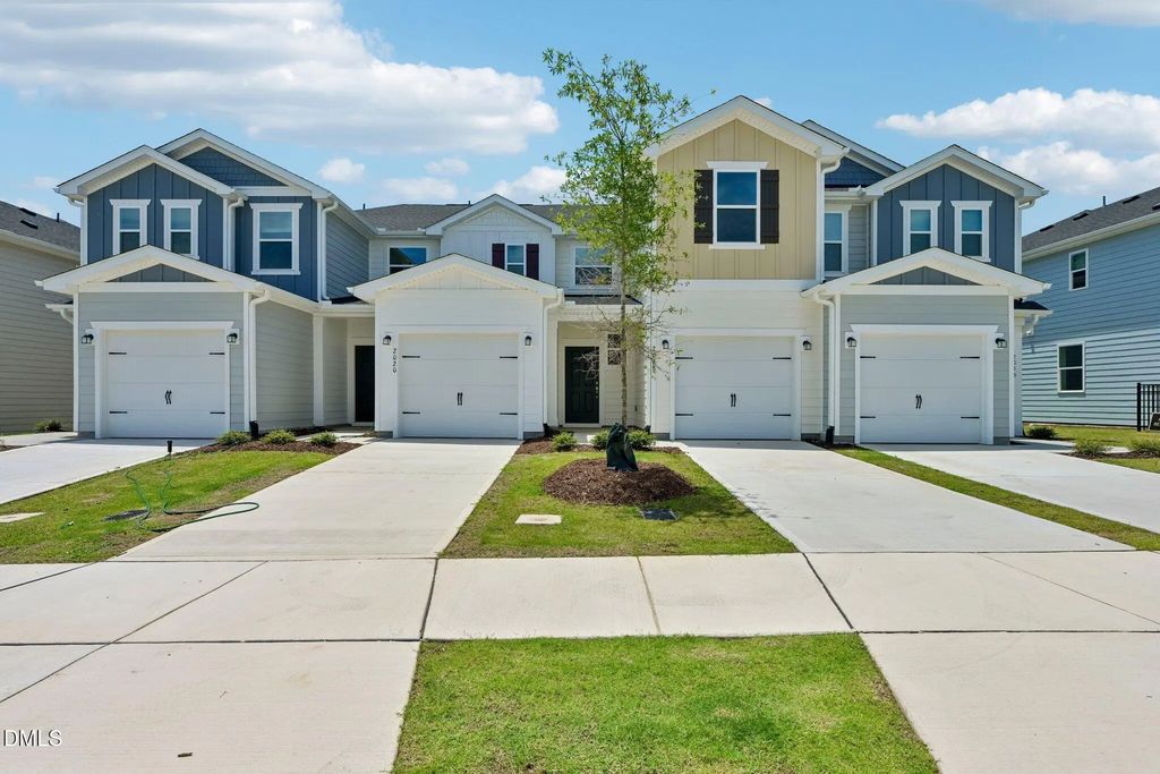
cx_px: 580
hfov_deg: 93.3
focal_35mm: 17
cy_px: 387
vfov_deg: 70.5
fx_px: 548
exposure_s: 1/800
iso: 100
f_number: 8
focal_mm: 17
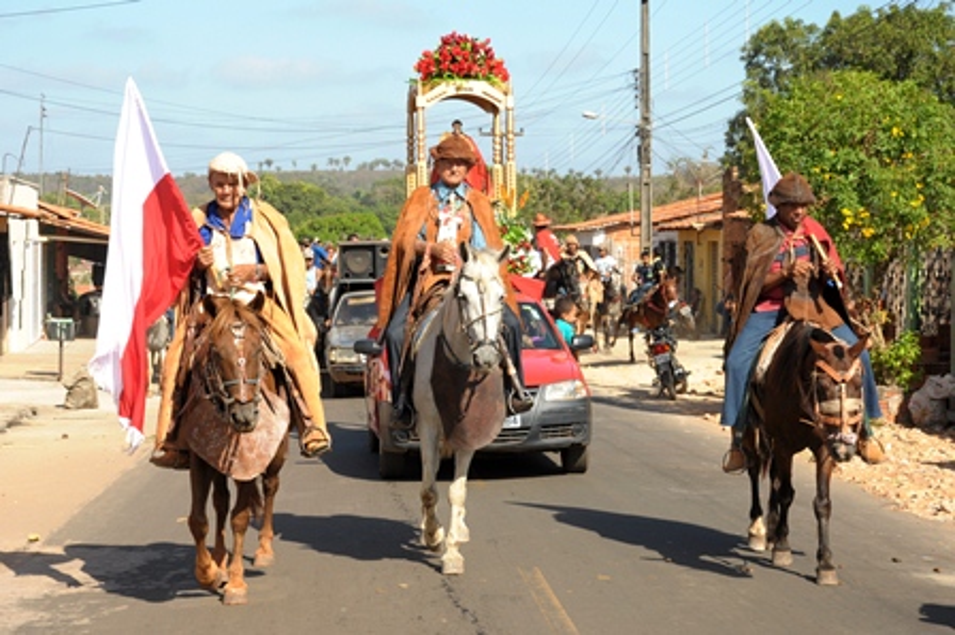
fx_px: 1988
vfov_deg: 18.2
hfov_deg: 27.0
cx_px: 478
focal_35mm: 75
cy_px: 318
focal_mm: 50
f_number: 9
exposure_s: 1/320
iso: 200
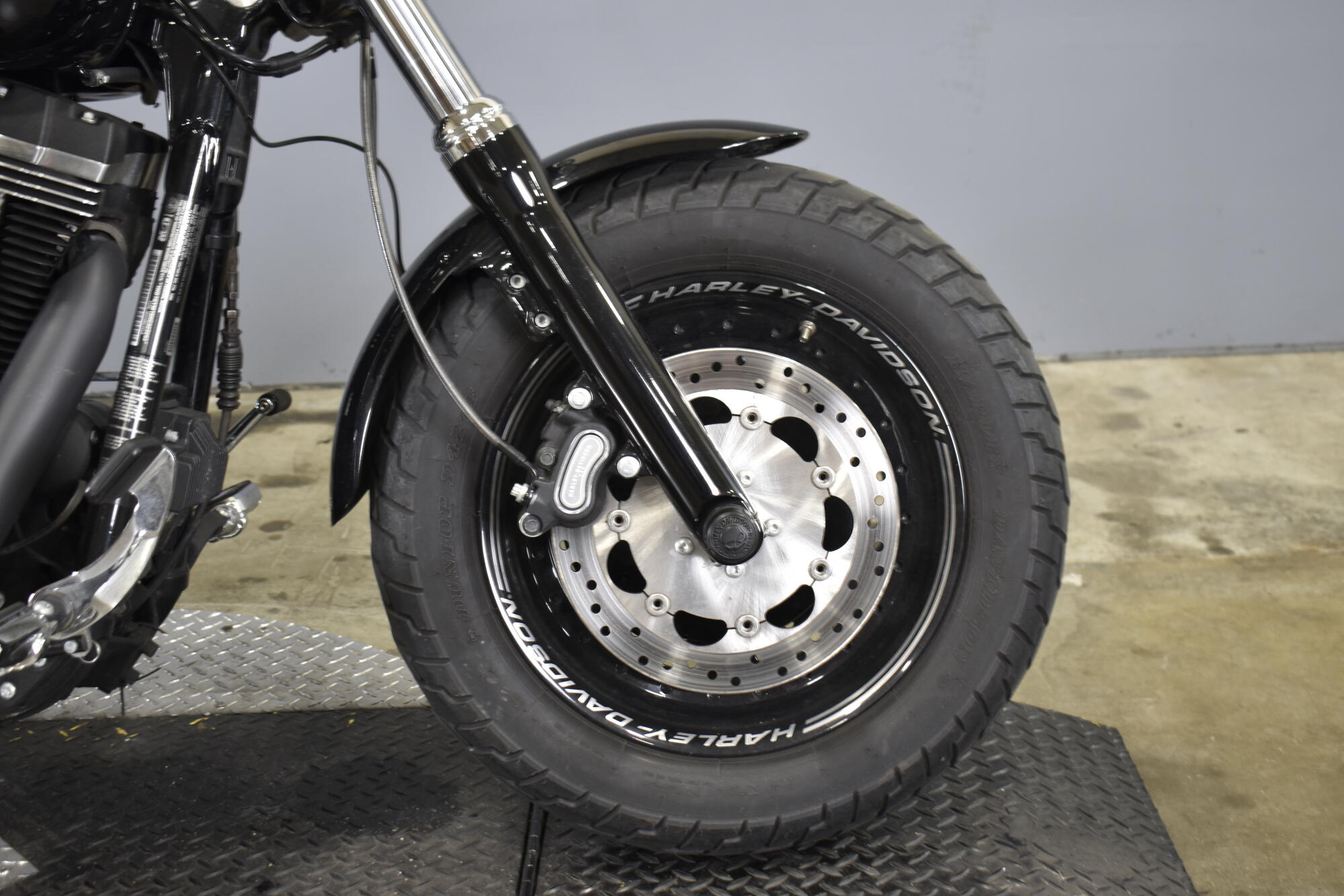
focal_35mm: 45
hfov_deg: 43.6
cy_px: 448
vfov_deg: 29.9
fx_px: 1680
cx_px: 672
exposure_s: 1/13
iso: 400
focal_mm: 30
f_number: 4.2
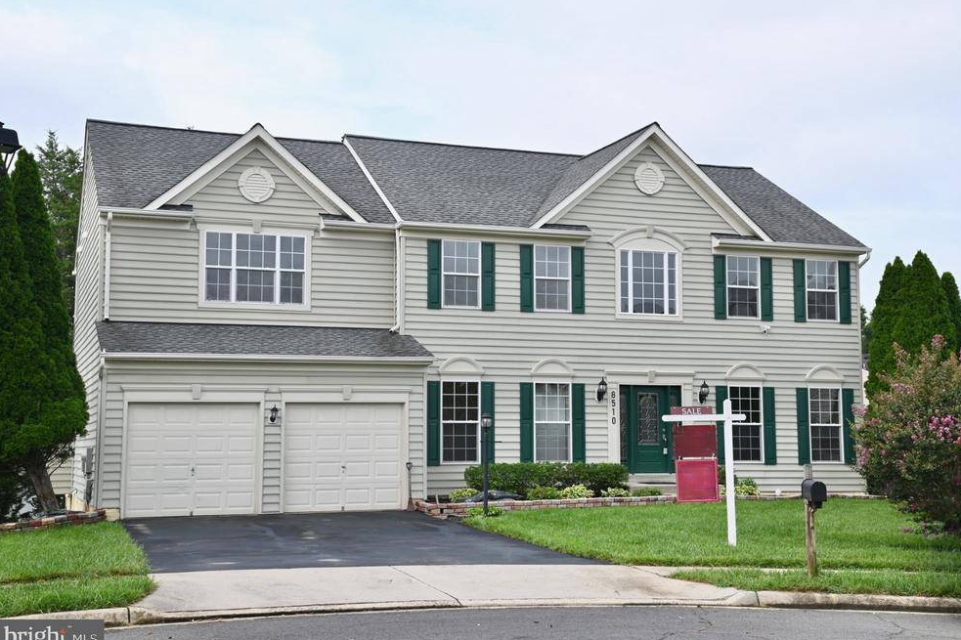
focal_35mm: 50
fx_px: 1334
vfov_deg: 27.0
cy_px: 321
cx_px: 497
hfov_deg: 39.6
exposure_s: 1/160
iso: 400
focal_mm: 48
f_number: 13
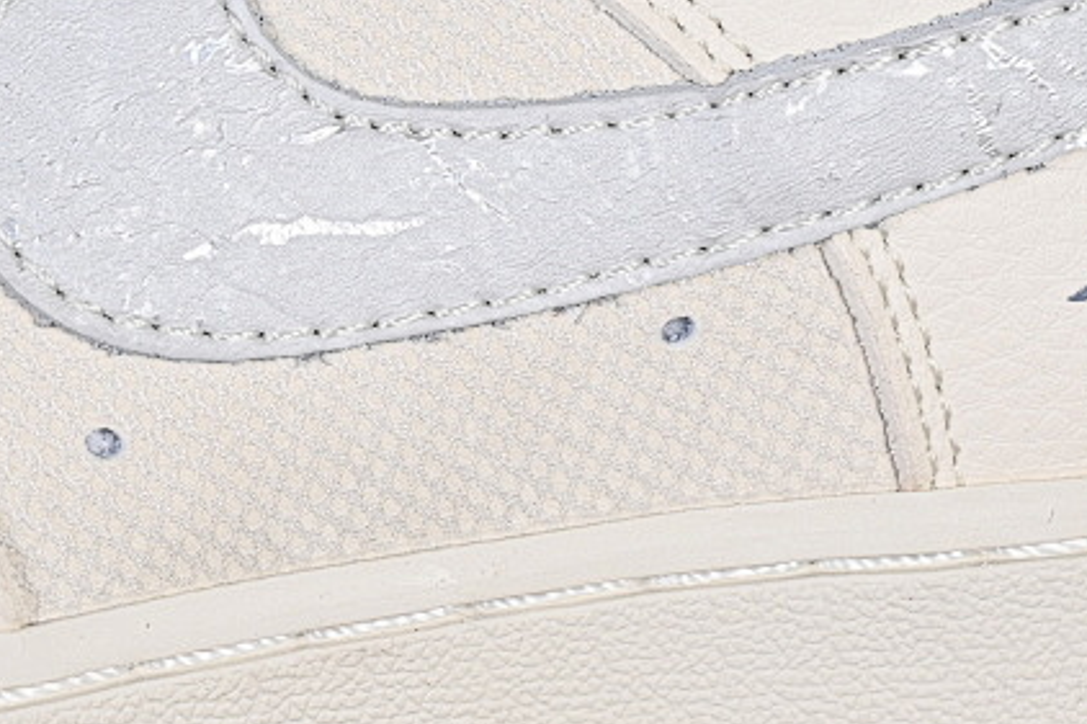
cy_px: 162
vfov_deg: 7.1
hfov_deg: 10.7
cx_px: 247
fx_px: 5795
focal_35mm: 192
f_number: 7.1
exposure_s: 1/80
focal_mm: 50
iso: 160
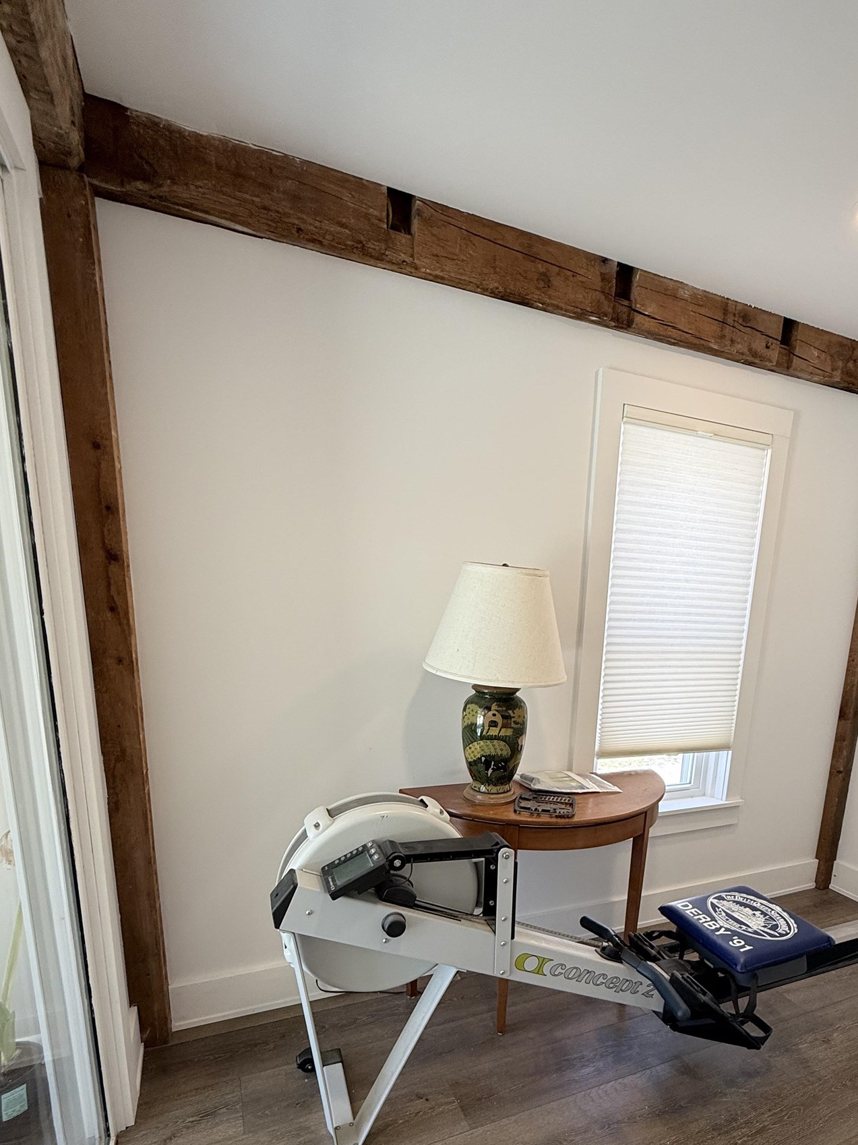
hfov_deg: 68.2
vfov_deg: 82.1
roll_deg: -2.8
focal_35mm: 19
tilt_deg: -12.2
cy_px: 752
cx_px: 498
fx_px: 628
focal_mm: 2.22
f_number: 2.2
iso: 80
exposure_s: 1/120
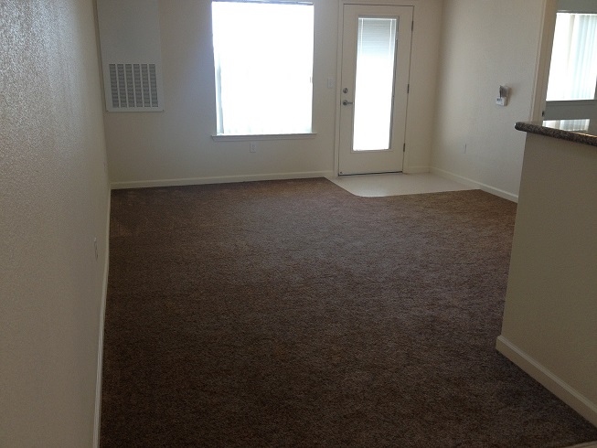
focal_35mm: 35
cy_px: 224
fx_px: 604
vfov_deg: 40.7
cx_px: 298
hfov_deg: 52.6
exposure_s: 1/30
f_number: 2.4
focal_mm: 4.28
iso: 64
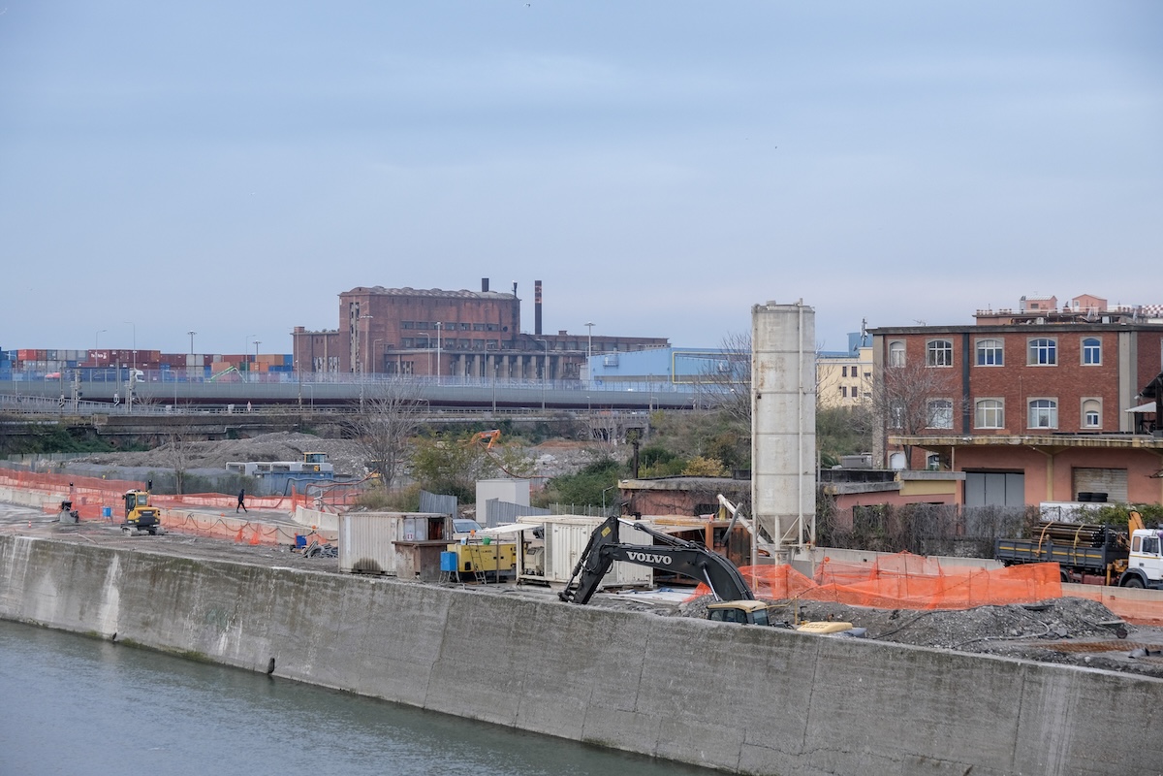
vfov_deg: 16.5
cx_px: 582
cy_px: 388
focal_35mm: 83
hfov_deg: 24.5
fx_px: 2681
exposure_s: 1/160
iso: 800
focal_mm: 55
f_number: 6.4
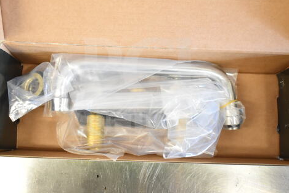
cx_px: 137
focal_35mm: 39
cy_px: 87
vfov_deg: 34.2
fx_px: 313
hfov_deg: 49.5
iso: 1600
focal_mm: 20
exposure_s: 1/60
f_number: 4
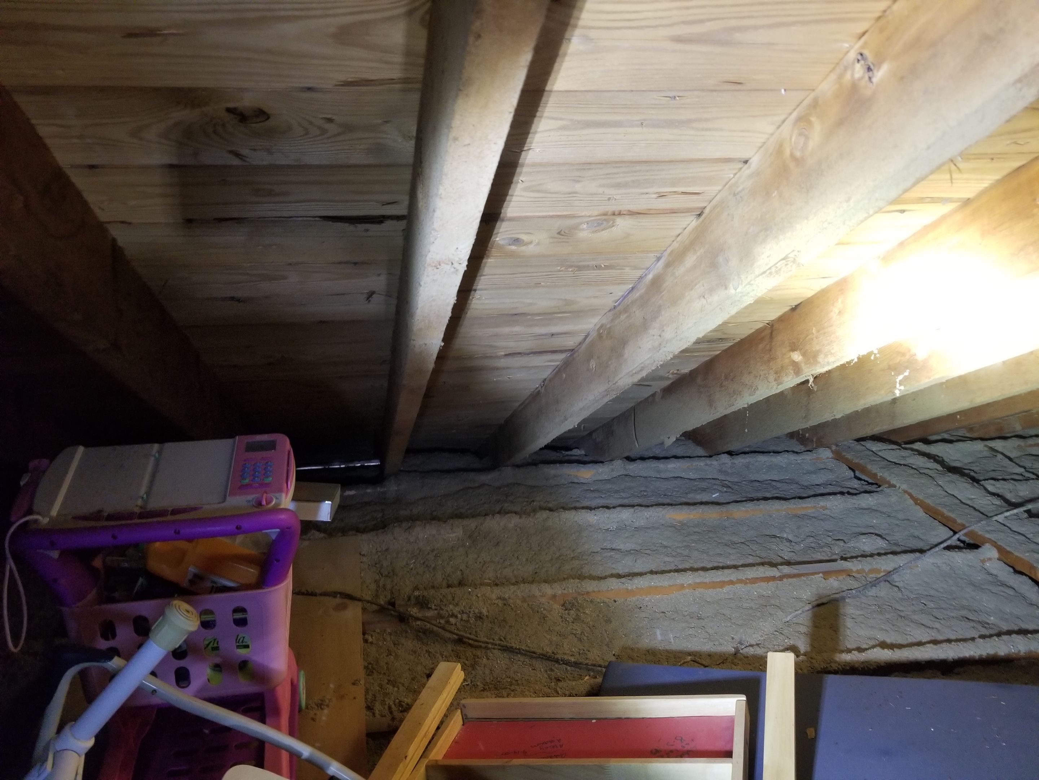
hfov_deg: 67.3
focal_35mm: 26
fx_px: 780
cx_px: 520
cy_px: 390
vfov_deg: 53.1
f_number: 1.7
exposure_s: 1/30
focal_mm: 4.25
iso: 250
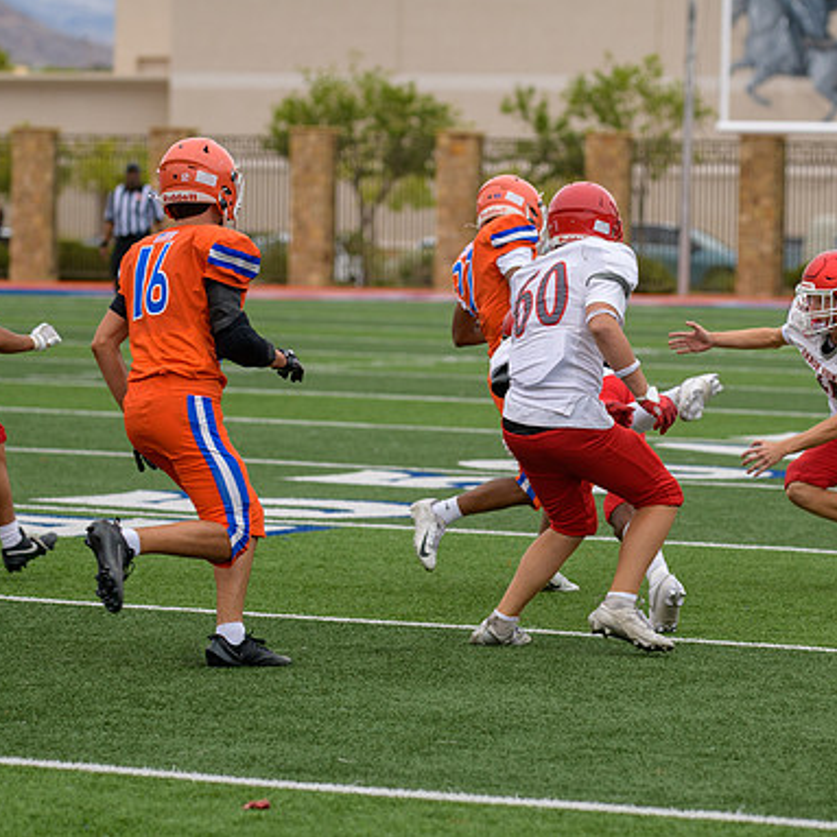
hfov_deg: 9.7
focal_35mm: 180
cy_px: 416
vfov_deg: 9.7
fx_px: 4924
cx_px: 568
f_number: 3.5
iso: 360
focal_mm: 140
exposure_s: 1/1000
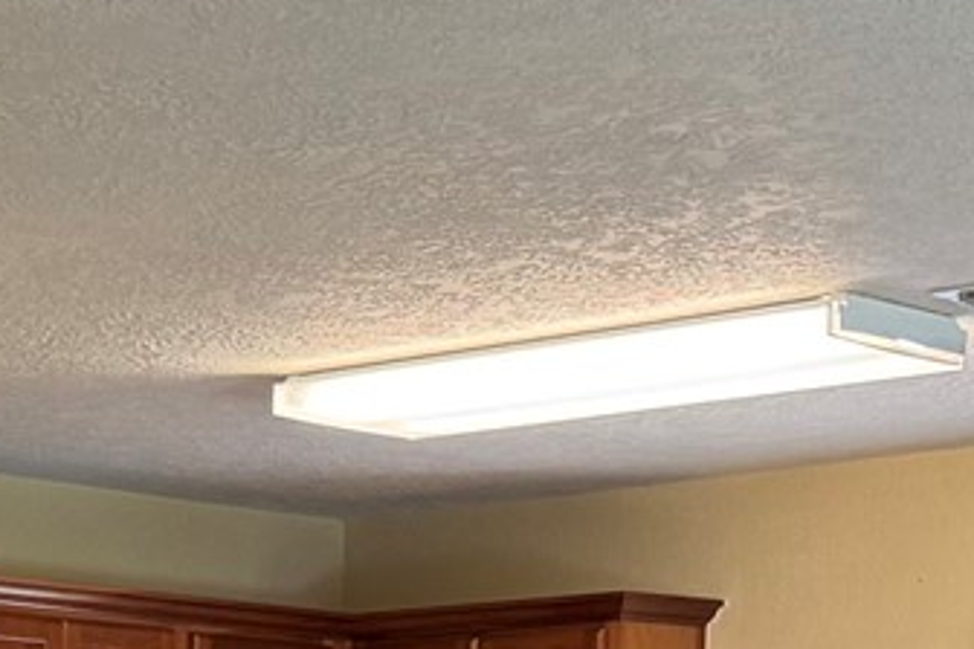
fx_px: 4112
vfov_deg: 8.4
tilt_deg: -7.0
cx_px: -41
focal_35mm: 152
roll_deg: -0.8
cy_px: 1440
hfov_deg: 13.3
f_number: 1.78
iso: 200
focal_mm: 6.76
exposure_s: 1/60
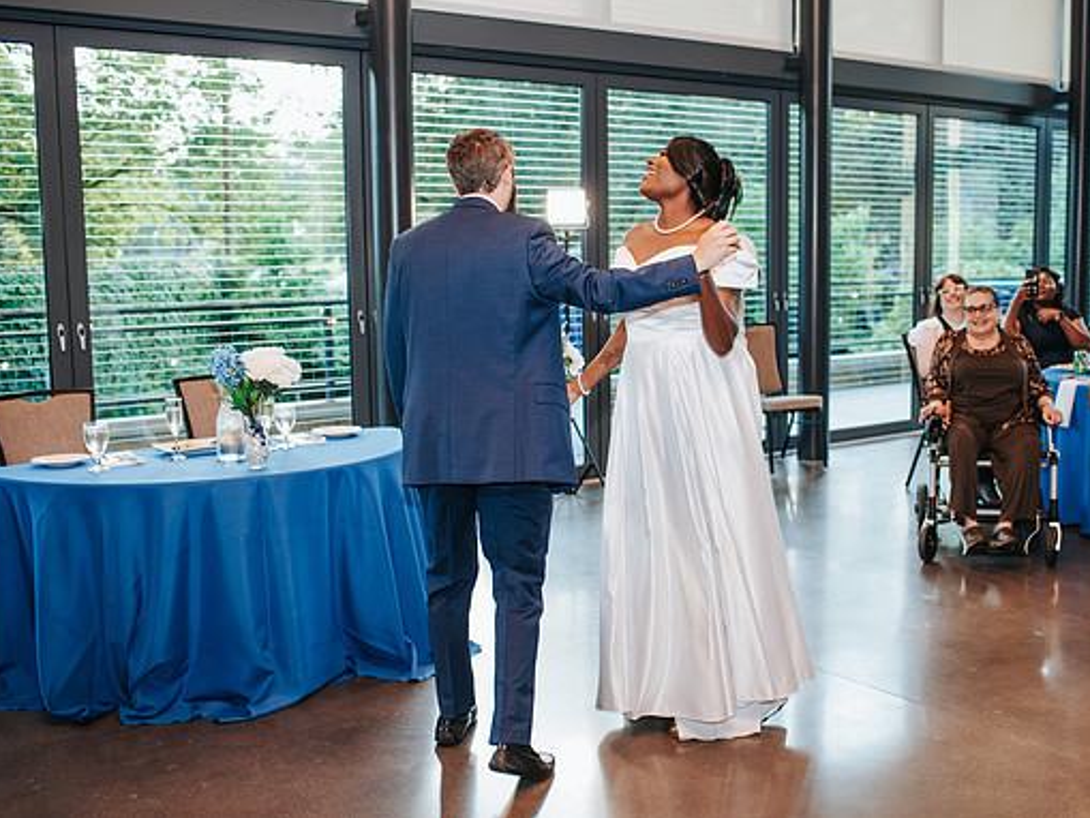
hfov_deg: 45.6
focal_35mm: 41
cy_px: 406
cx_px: 646
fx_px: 1291
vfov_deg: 35.2
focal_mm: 35
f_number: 2.8
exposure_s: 1/160
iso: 450
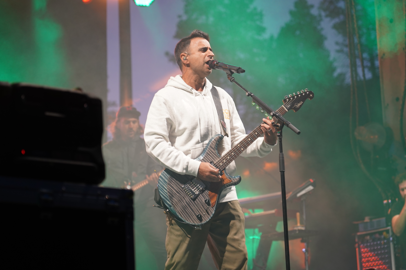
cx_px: 203
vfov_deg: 13.0
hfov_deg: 19.5
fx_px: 1184
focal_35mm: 105
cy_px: 135
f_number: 4
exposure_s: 1/160
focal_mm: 105
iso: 1000
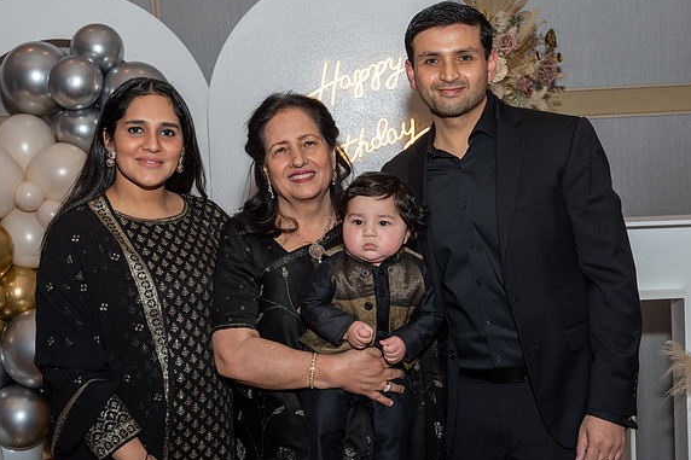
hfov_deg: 36.3
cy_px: 210
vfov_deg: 24.6
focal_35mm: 55
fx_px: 1055
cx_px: 336
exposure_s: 1/250
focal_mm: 32
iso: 500
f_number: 7.1
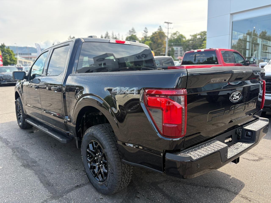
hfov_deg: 67.3
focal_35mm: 26
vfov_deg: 53.1
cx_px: 136
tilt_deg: -6.4
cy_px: 102
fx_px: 204
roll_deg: +1.2
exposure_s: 1/694
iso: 64
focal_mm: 5.96
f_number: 1.6
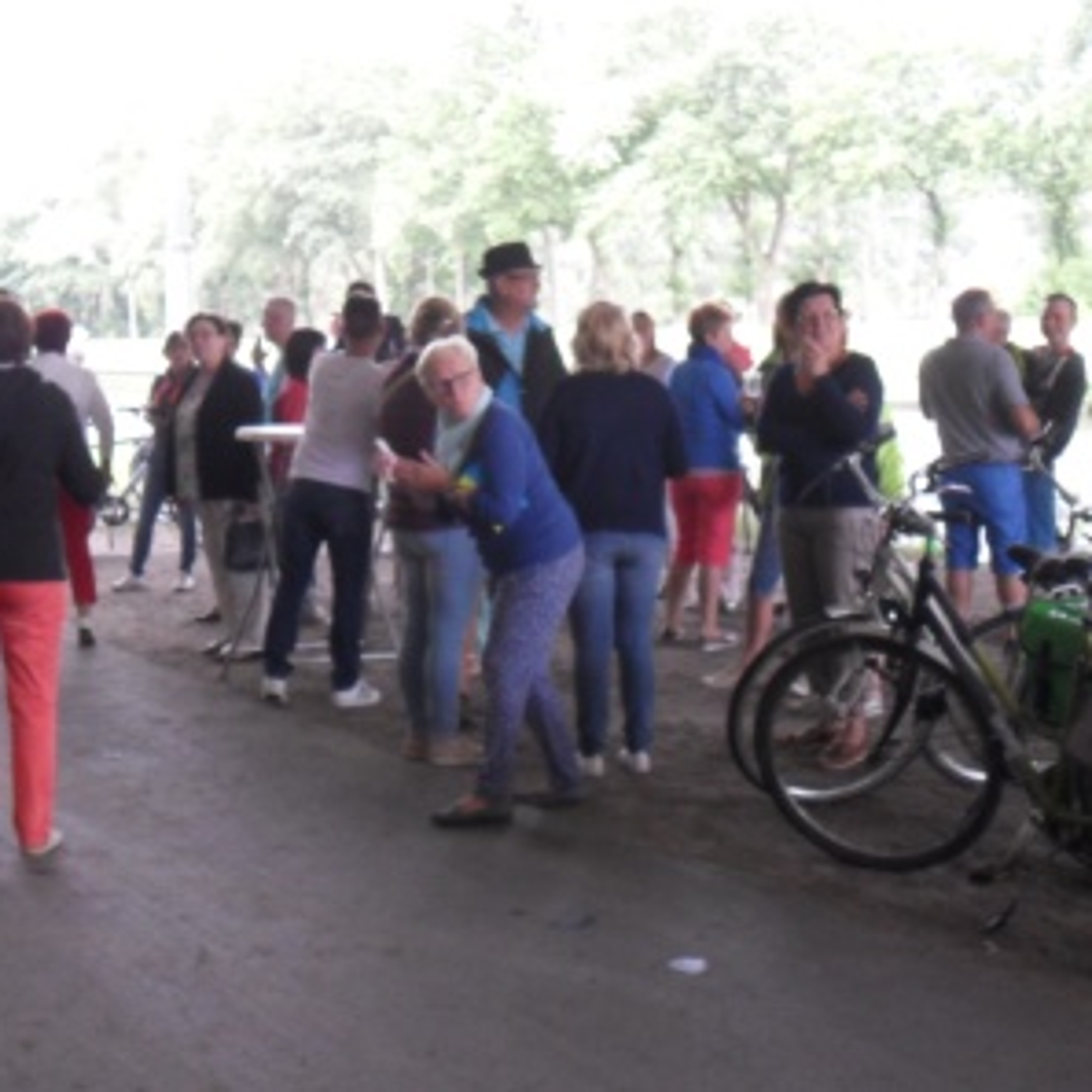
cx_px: 478
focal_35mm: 62
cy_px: 544
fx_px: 2213
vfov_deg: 27.7
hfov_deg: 27.7
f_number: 5
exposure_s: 1/45
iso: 320
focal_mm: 9.3
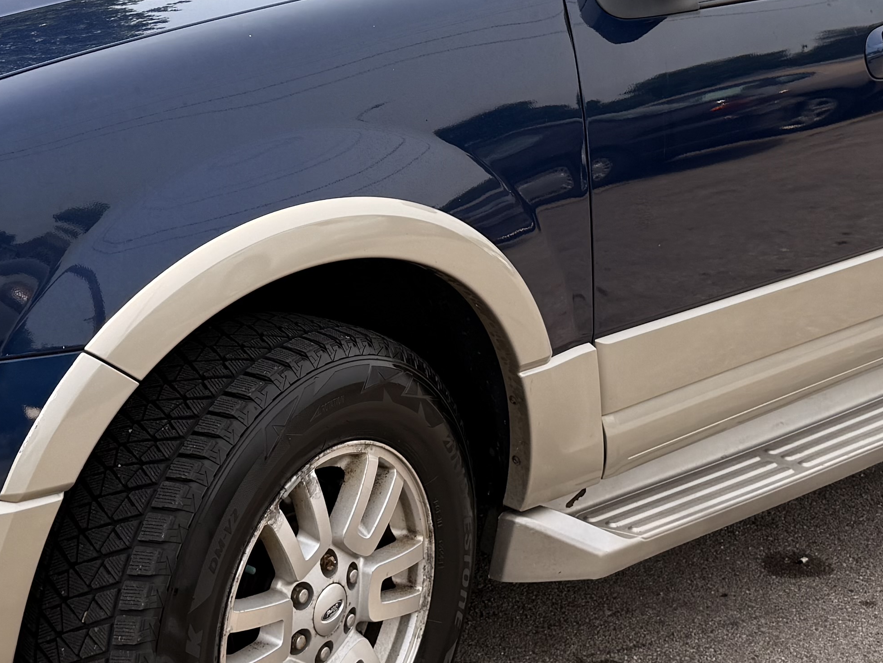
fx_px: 1786
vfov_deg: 21.0
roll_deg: +2.6
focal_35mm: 70
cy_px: 268
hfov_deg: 27.6
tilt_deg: -11.0
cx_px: 309
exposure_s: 1/2907
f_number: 1.78
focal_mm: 6.76
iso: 80
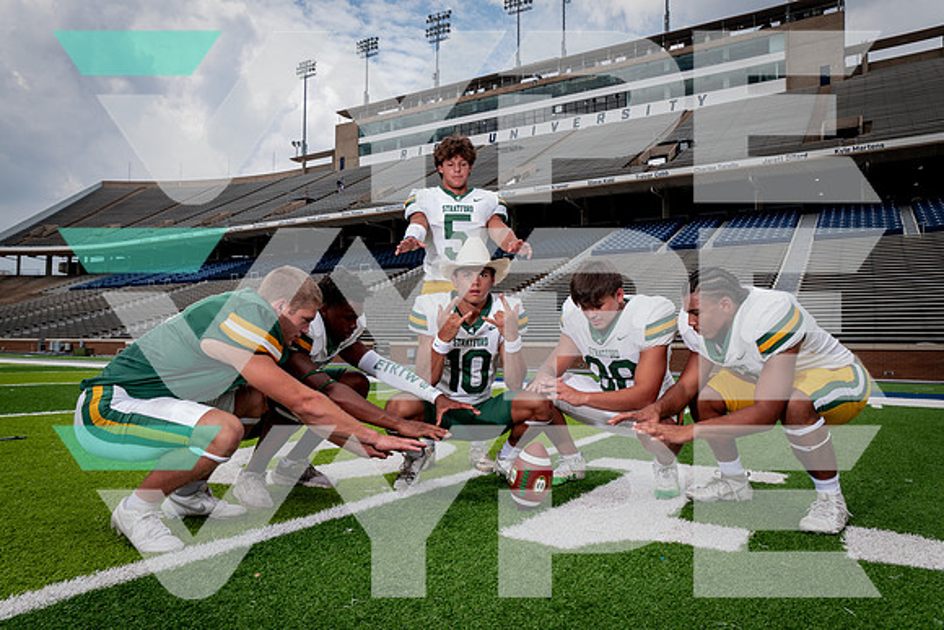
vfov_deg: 51.2
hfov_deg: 71.3
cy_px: 315
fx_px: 658
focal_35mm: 25
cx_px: 472
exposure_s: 1/200
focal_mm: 24
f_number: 7.1
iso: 80
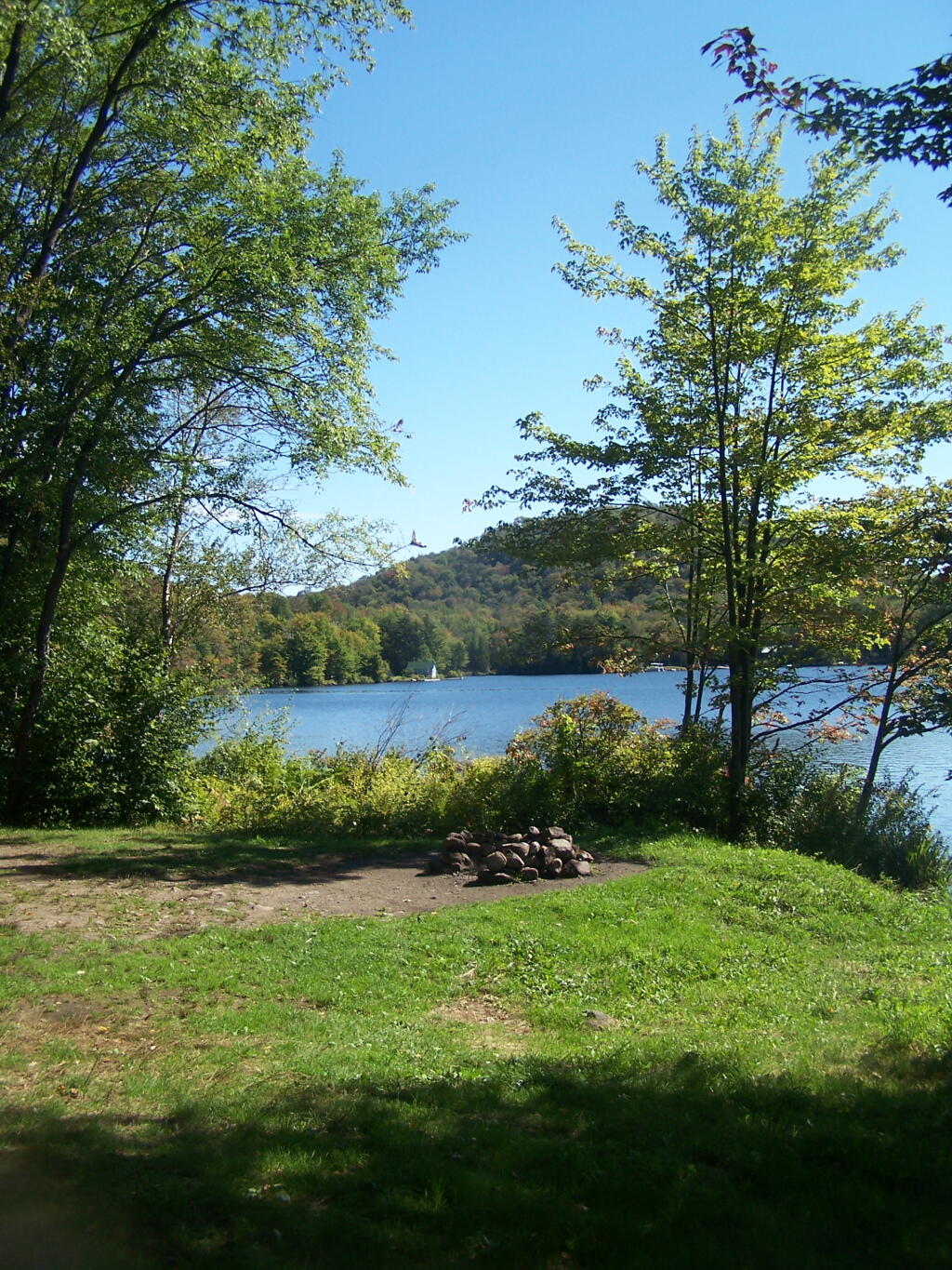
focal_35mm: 38
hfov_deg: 37.7
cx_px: 476
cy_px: 635
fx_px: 1393
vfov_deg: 49.0
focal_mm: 6.3
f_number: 2.8
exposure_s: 1/800
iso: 80
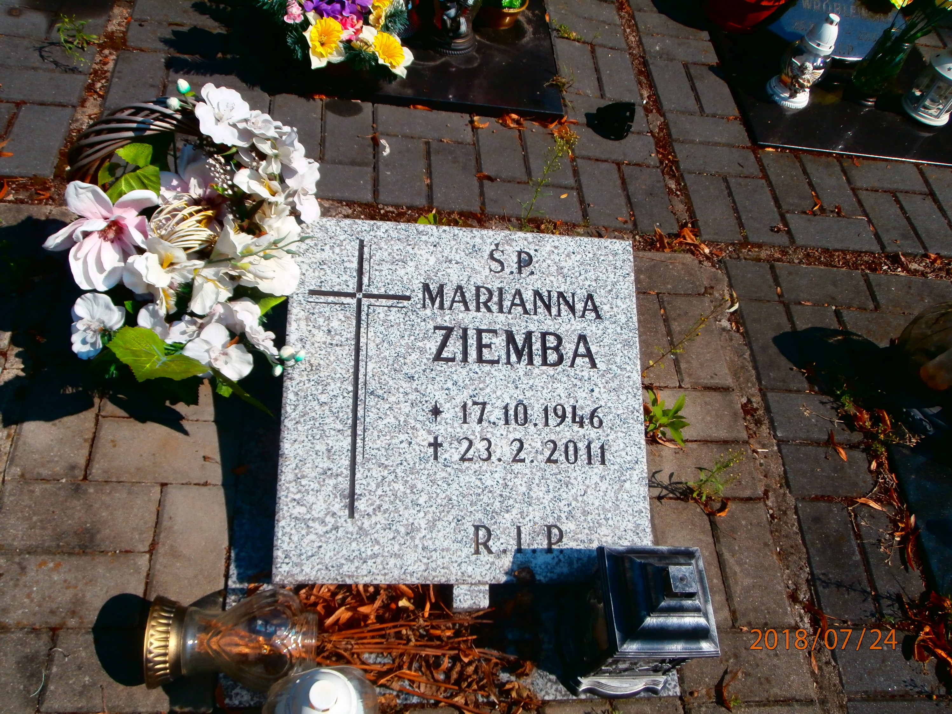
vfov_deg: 46.8
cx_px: 476
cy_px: 357
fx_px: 825
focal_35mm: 30
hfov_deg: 60.0
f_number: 3.5
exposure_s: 1/1250
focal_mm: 5.36
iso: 100
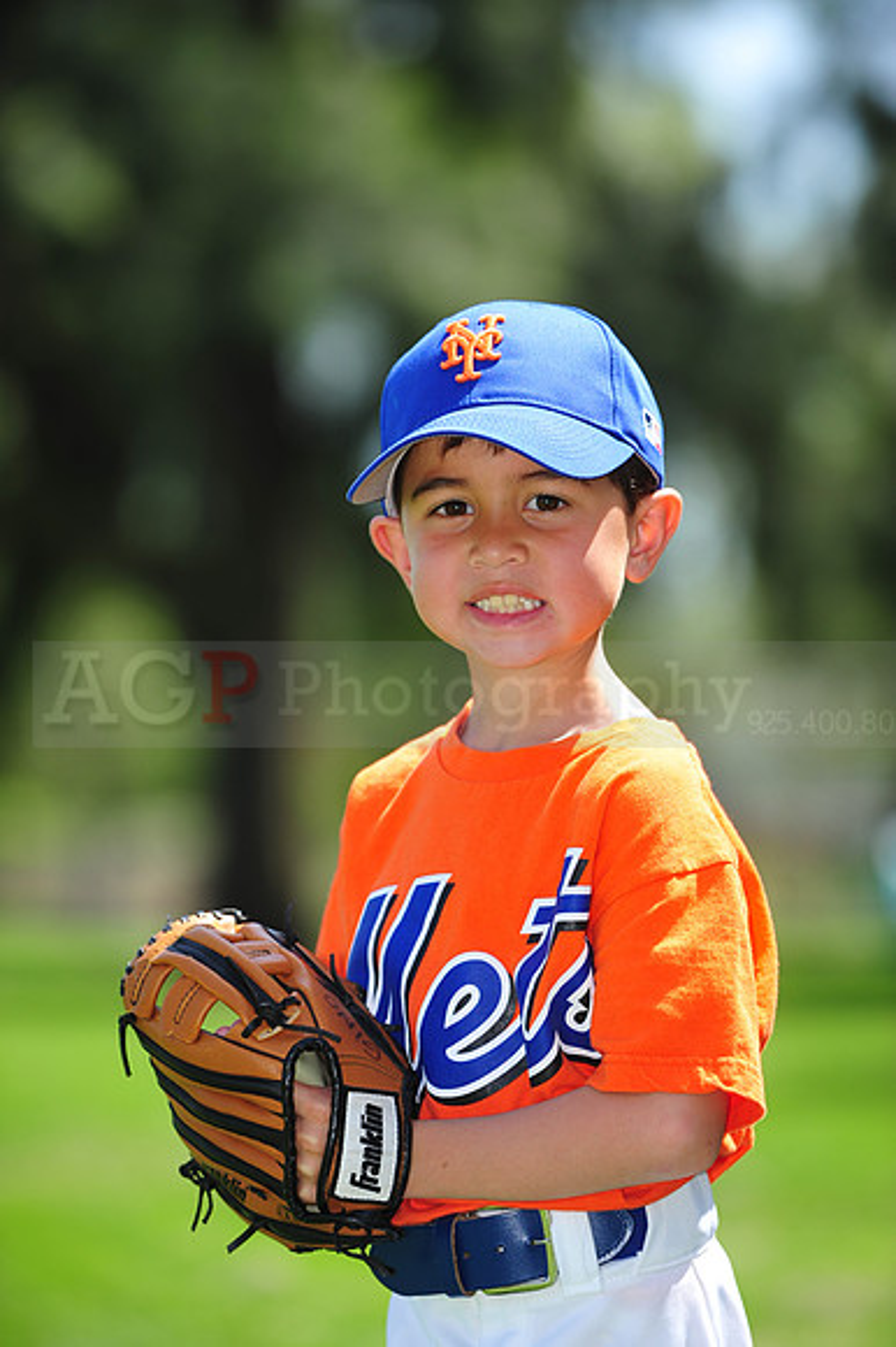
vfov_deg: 10.3
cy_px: 674
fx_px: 7475
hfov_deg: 6.9
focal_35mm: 200
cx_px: 448
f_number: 4.5
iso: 200
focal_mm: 200
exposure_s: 1/640
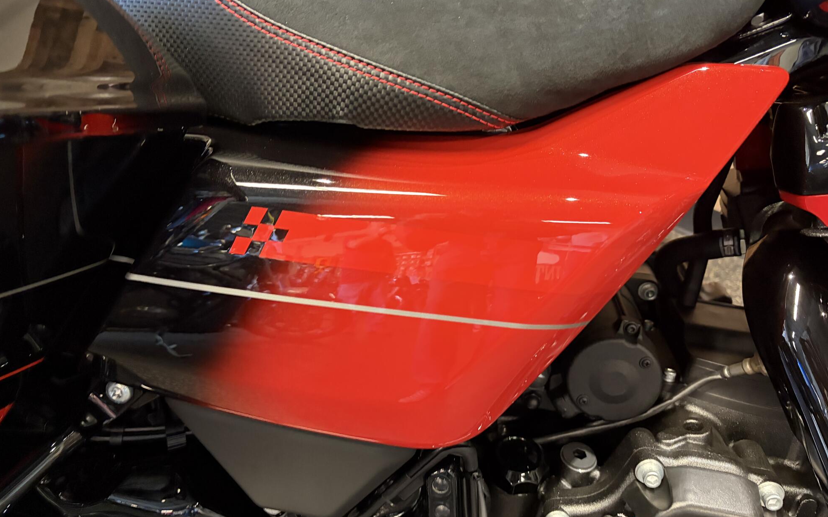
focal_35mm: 28
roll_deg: -3.1
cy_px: 264
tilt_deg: -28.3
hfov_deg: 66.5
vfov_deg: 44.5
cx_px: 419
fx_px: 632
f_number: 1.6
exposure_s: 1/40
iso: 640
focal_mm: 5.96
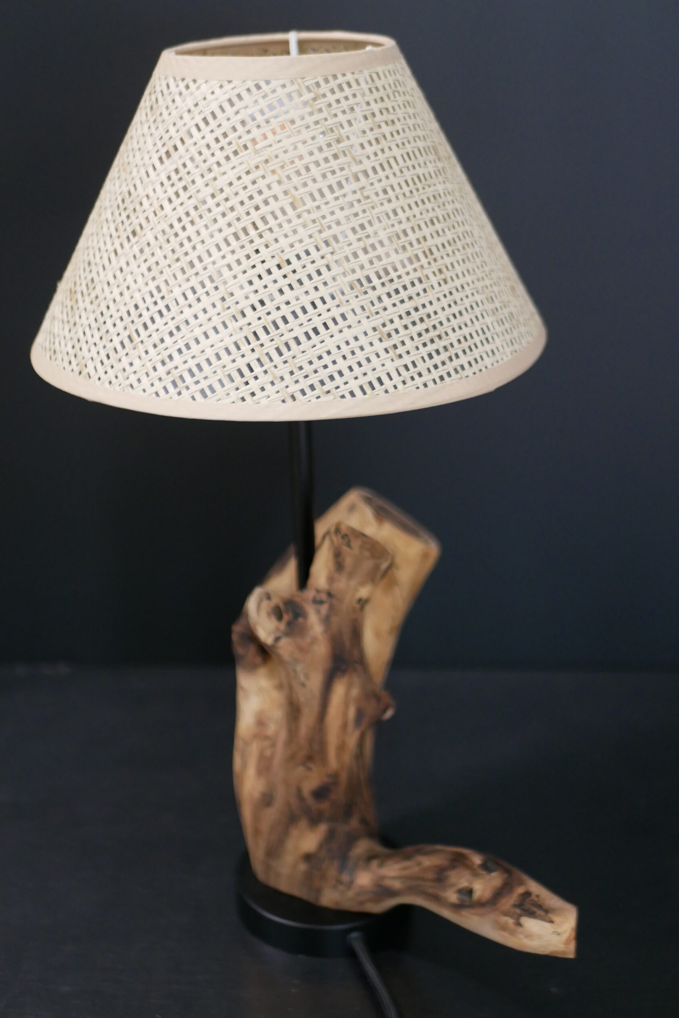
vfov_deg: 37.5
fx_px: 1500
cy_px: 503
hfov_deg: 25.5
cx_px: 314
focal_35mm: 53
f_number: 1.7
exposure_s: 1/60
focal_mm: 25
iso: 1250
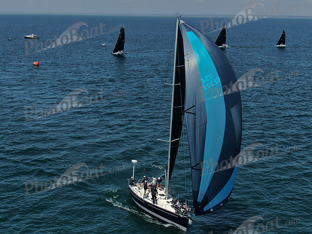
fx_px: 514
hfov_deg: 33.8
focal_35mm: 57
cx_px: 162
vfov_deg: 25.6
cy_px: 130
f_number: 3.8
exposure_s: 1/1600
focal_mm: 8.6
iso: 100
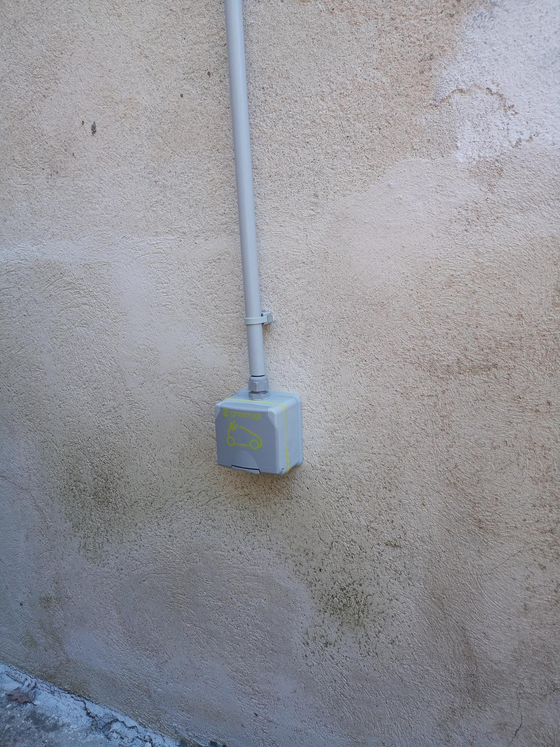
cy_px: 374
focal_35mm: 27
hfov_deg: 51.4
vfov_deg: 65.3
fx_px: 582
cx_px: 280
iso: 50
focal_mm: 3.95
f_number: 1.8
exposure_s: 1/264
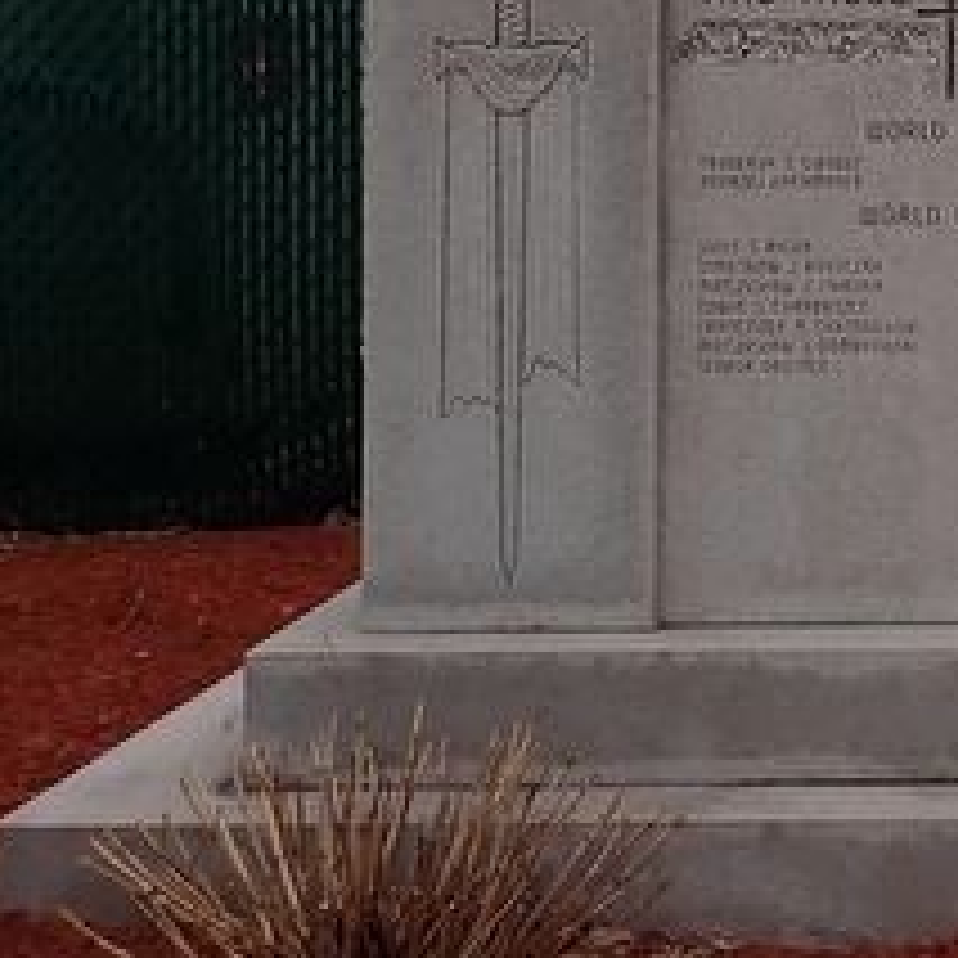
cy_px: -175
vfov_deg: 19.7
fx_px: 2599
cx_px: 1565
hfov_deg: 17.9
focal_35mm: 83
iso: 100
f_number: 2.8
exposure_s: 1/640
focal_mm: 4.5
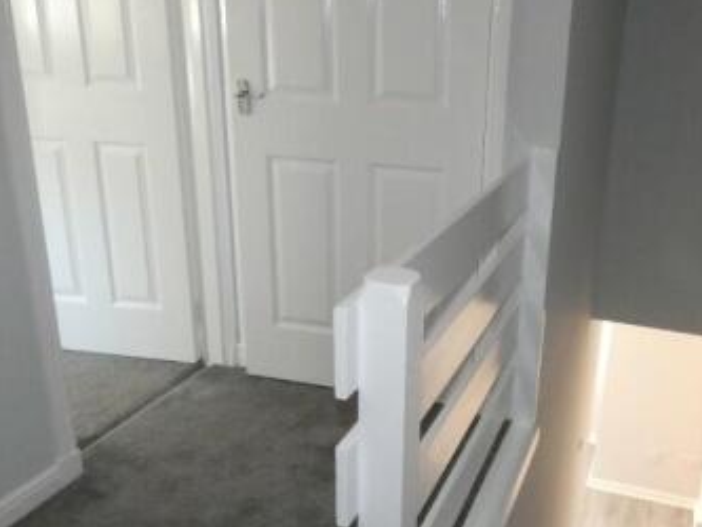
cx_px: 442
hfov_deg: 52.0
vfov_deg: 40.7
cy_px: 281
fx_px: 710
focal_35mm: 35
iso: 800
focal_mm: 3.6
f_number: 2.8
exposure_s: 1/60
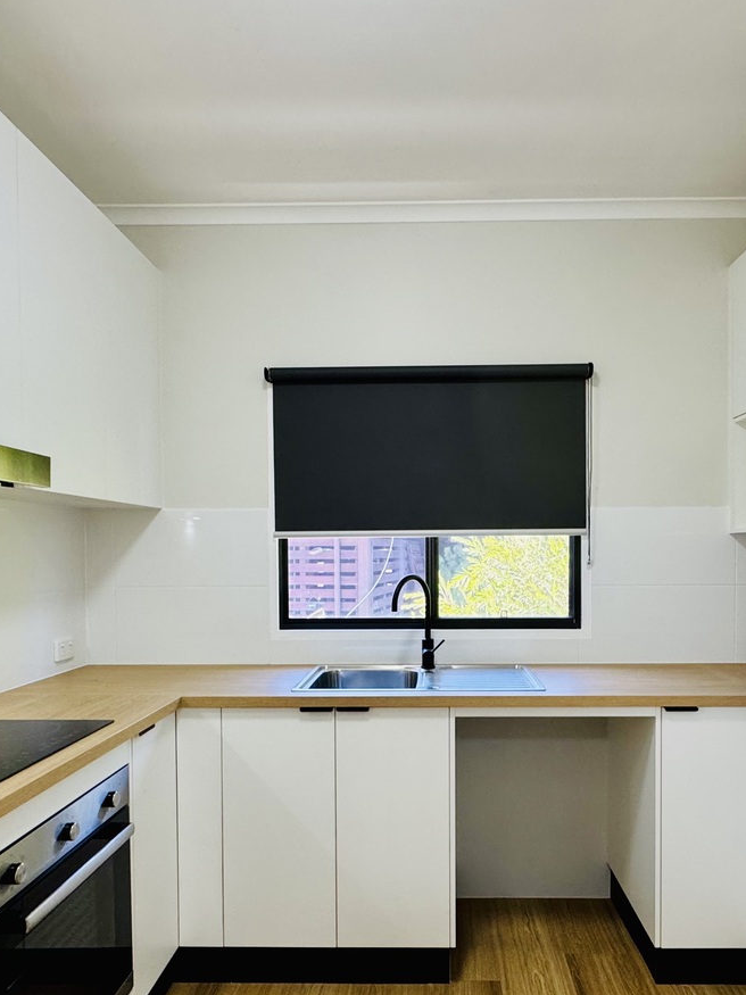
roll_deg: +1.0
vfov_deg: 71.2
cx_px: 428
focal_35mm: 24
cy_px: 571
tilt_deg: -1.4
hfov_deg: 56.6
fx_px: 690
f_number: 2.2
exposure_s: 1/100
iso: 200
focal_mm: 2.22
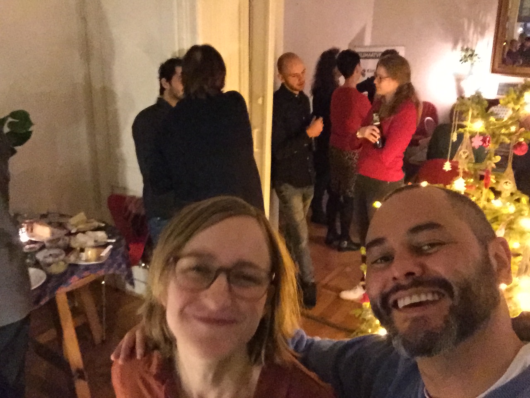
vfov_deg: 45.4
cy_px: 199
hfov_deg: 58.4
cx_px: 265
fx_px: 475
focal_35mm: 31
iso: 1600
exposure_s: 1/17
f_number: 2.2
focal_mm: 2.65
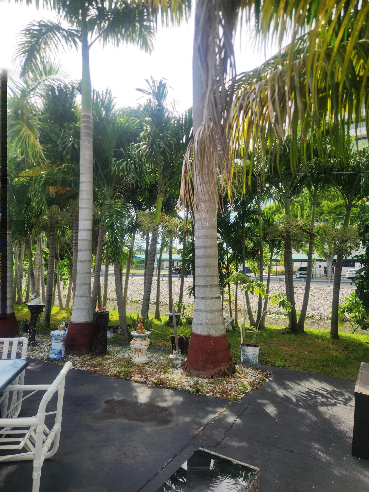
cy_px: 246
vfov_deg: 73.9
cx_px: 184
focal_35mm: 23
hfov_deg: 58.9
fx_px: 327
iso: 20
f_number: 1.8
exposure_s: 1/1099
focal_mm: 5.4
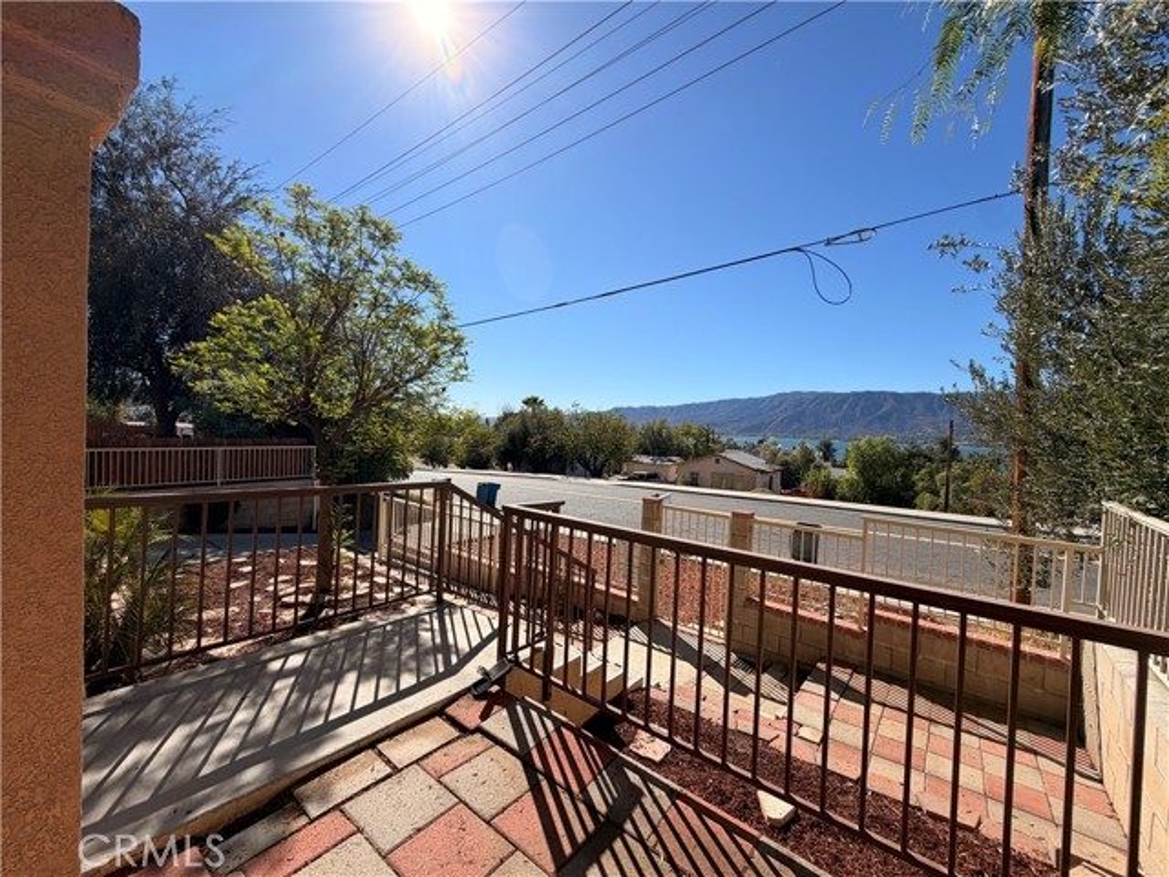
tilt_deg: -1.4
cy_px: 438
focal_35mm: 14
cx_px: 584
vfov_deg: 85.7
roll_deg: -2.2
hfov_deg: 102.1
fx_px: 473
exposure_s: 1/1050
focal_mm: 2.22
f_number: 2.2
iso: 20
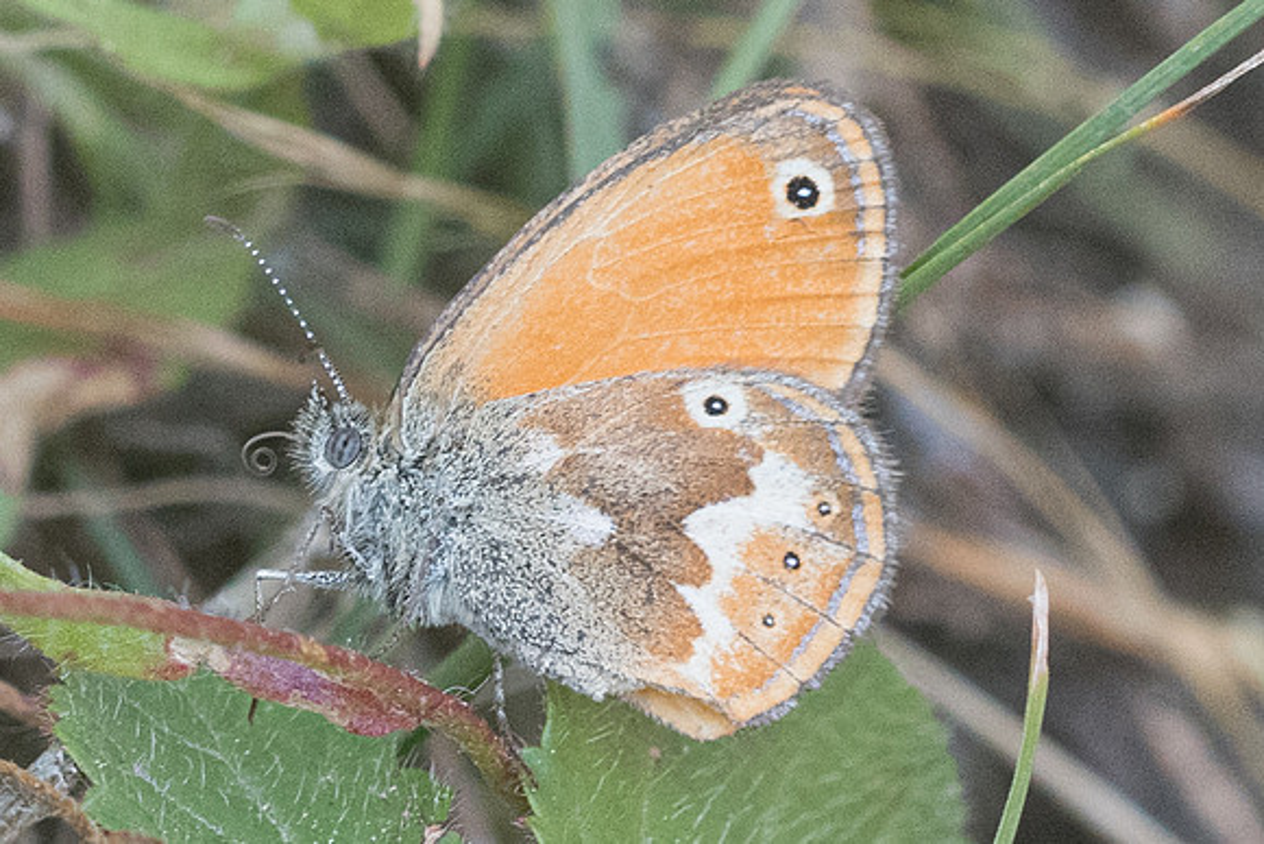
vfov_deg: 1.5
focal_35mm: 939
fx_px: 32990
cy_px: -246
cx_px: 1040
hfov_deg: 2.2
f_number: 9
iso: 1600
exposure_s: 1/500
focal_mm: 150
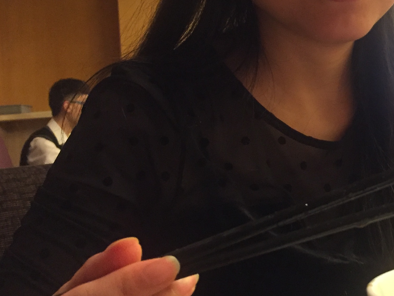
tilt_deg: +6.7
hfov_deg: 30.2
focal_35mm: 63
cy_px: 45
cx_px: 300
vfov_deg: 22.8
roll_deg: +4.3
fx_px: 717
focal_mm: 4.15
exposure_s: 1/25
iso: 250
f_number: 2.2
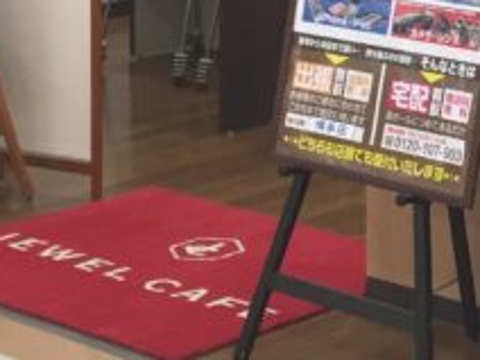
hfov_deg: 13.6
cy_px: -220
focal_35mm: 140
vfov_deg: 10.2
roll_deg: -0.6
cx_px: 602
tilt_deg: -3.8
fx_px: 1941
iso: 32
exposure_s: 1/30
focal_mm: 4.15
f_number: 2.2
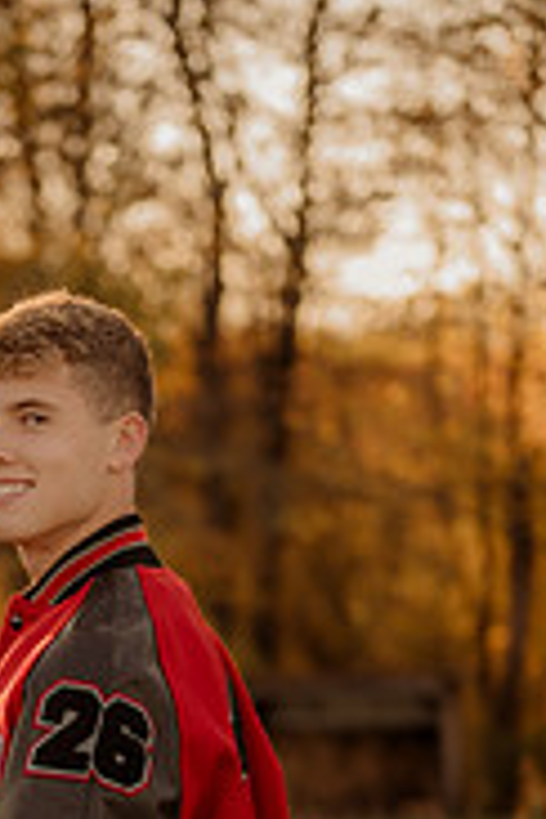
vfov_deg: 16.3
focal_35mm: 123
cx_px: 31
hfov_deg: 11.1
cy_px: 846
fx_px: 2798
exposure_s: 1/1000
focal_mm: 50
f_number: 1.8
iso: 250
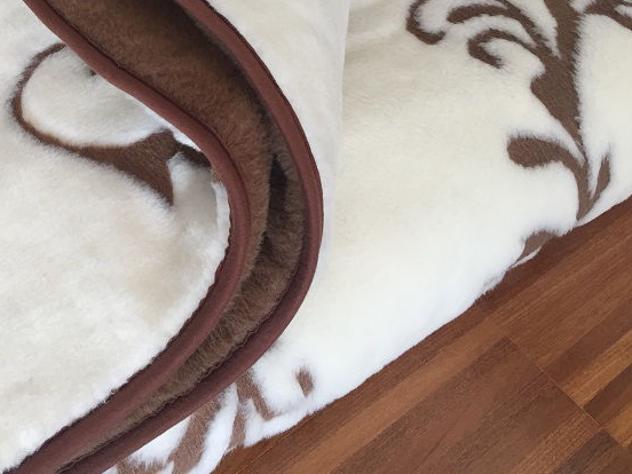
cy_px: 140
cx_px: 190
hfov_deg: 43.9
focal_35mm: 42
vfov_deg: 33.9
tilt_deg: -52.1
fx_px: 767
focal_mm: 4.15
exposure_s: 1/30
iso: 40
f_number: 2.2
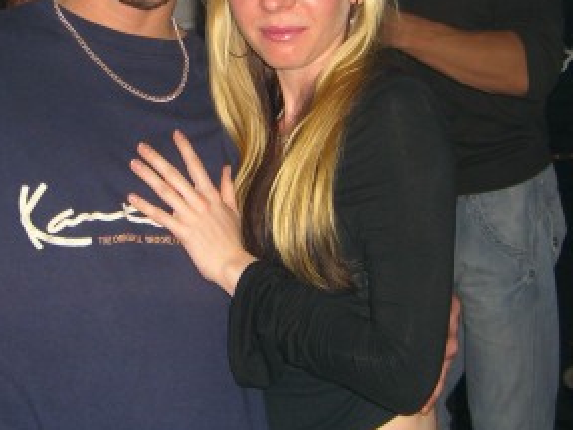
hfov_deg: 24.3
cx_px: 213
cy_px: 84
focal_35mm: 80
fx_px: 1325
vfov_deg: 18.3
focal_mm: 7.9
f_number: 2.8
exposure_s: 1/60
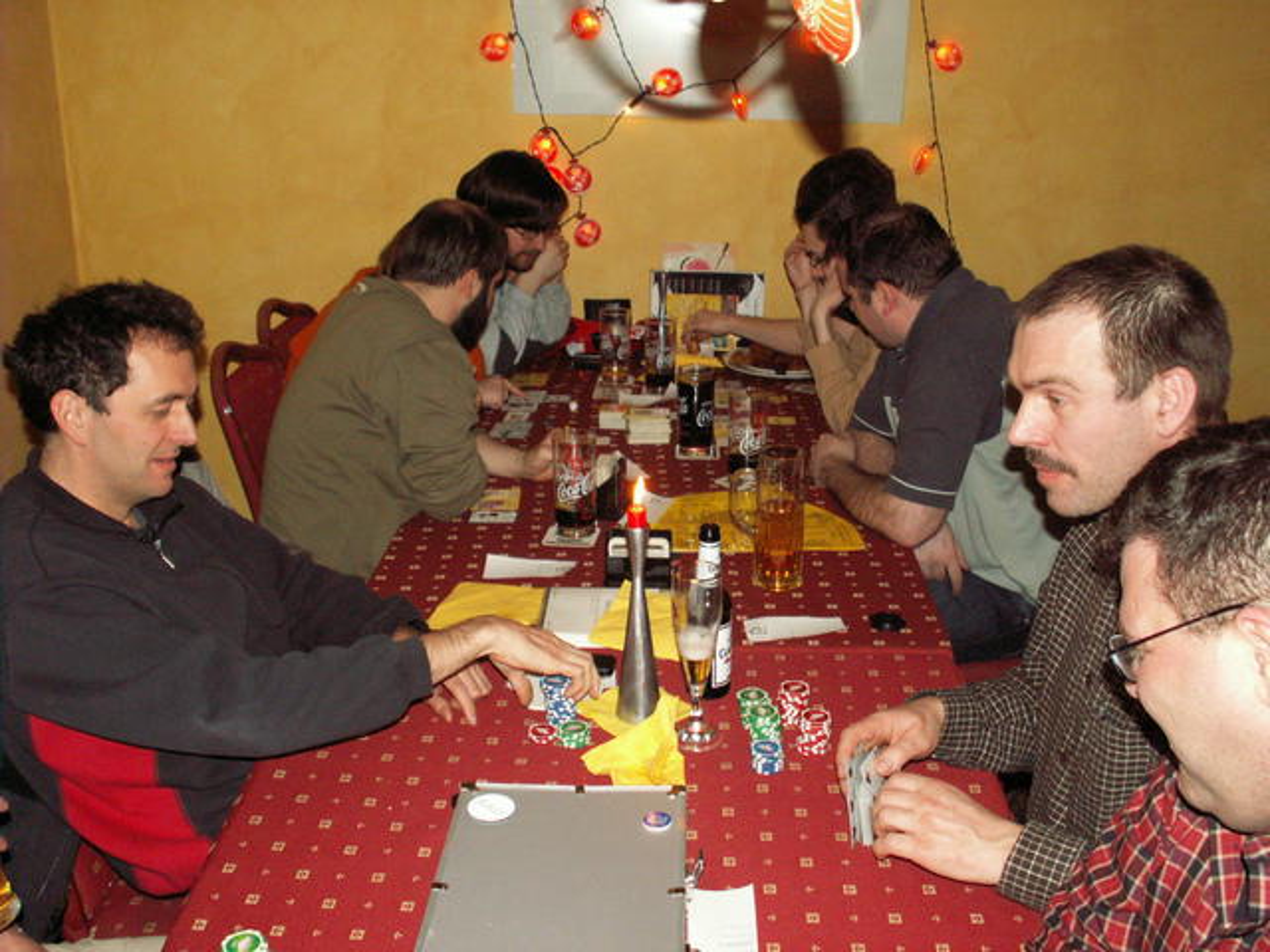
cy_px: 476
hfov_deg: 52.6
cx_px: 635
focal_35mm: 35
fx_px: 1284
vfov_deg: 40.7
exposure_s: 1/40
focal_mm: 5.86
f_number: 2.8
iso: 160
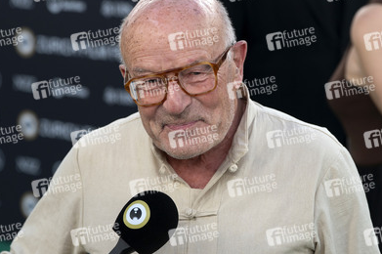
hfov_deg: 14.5
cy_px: 79
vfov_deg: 9.6
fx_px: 1505
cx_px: 178
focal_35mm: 142
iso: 400
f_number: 4.5
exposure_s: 1/200
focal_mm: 95
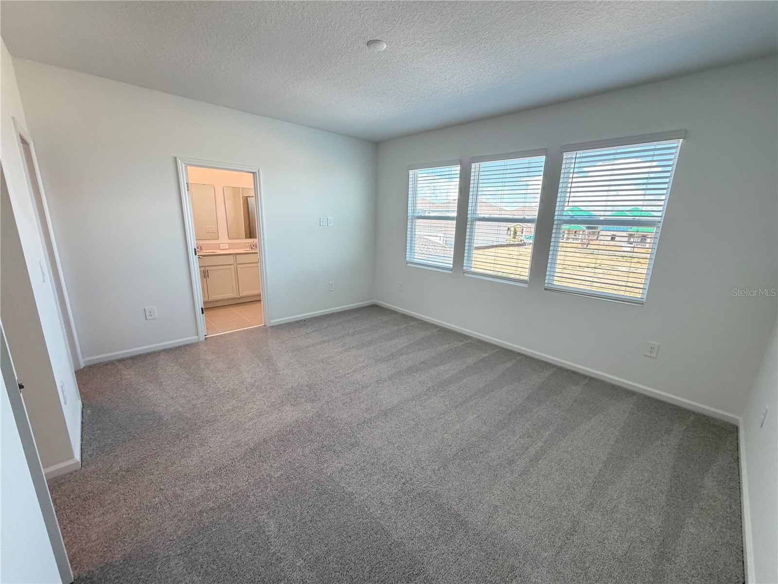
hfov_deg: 102.1
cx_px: 389
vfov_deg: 85.7
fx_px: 315
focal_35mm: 14
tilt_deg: -13.0
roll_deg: -1.4
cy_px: 292
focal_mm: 2.22
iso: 200
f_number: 2.2
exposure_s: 1/120
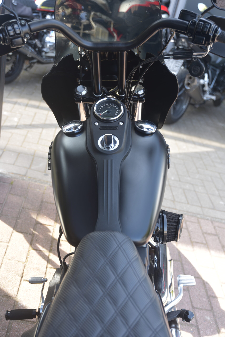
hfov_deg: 33.4
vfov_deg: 48.4
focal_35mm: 40
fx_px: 375
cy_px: 168
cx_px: 112
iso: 100
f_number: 3.5
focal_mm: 40
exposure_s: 1/60
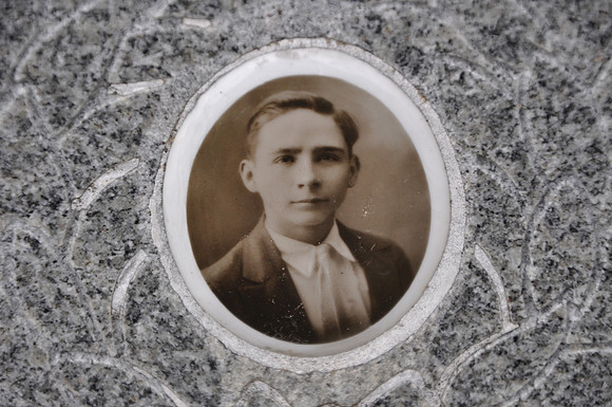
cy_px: 204
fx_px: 2674
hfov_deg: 13.1
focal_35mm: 158
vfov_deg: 8.7
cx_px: 306
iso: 400
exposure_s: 1/80
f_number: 5.6
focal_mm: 105
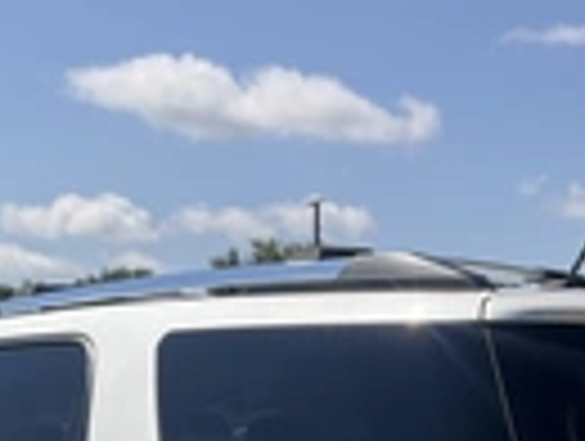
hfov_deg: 22.0
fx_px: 1507
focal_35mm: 89
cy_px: 657
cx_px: 324
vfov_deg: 15.4
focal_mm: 3
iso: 25
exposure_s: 1/2667
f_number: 1.8
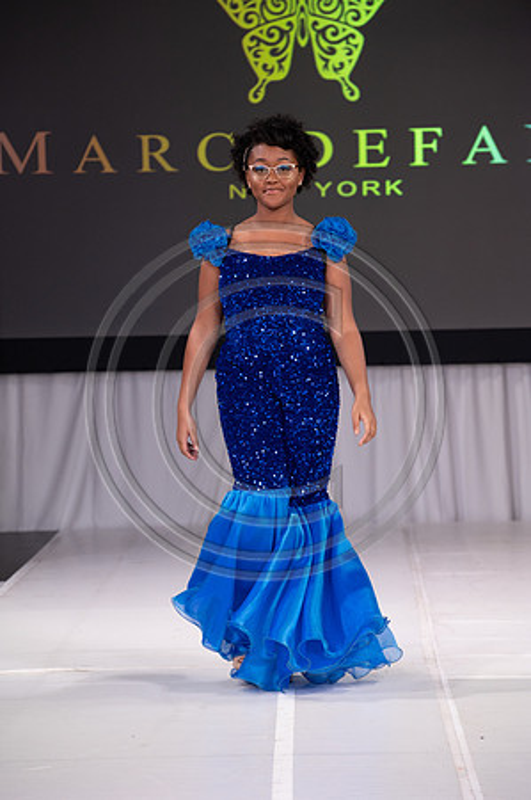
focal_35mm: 150
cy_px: 400
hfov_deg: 9.1
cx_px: 266
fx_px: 3326
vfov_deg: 13.7
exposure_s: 1/400
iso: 2000
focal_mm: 150
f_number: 5.6
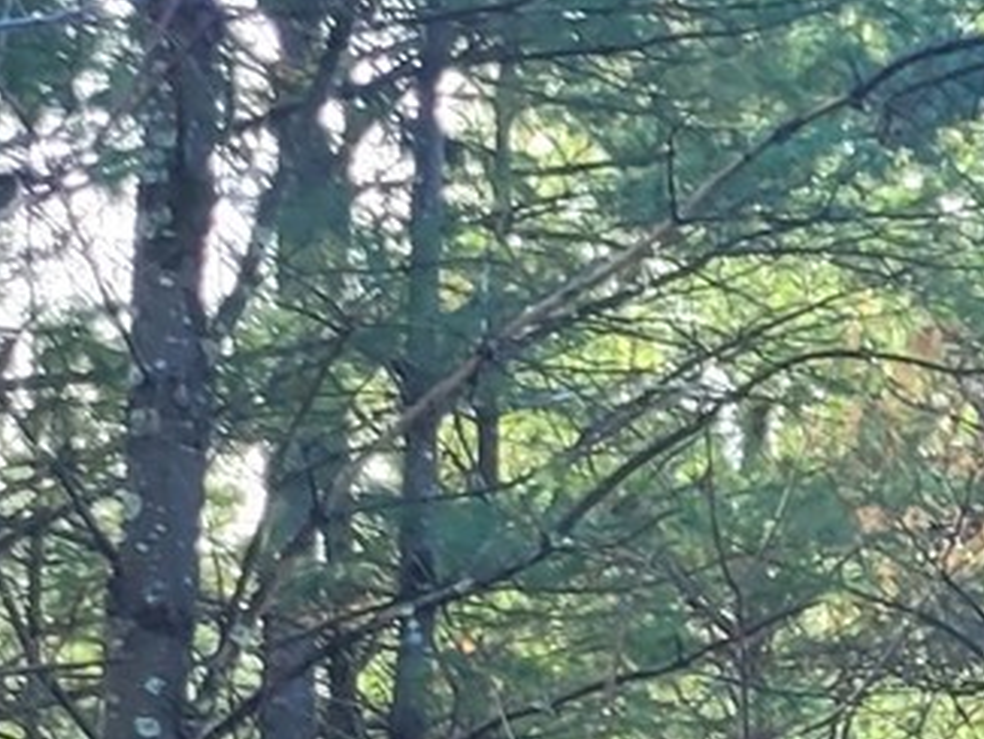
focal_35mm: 164
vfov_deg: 8.4
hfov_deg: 10.2
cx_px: 2507
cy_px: 1669
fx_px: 4664
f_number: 1.8
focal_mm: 5.4
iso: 64
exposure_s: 1/100
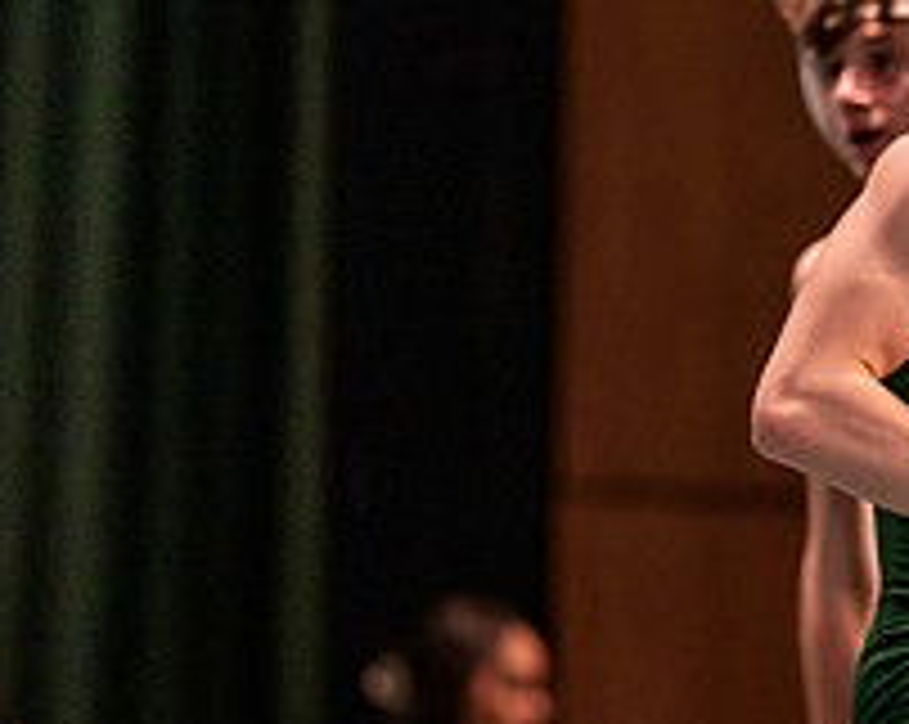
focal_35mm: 400
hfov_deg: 4.8
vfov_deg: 3.9
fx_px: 10746
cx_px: 1044
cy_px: 319
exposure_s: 1/800
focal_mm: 135
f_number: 1.8
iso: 2000
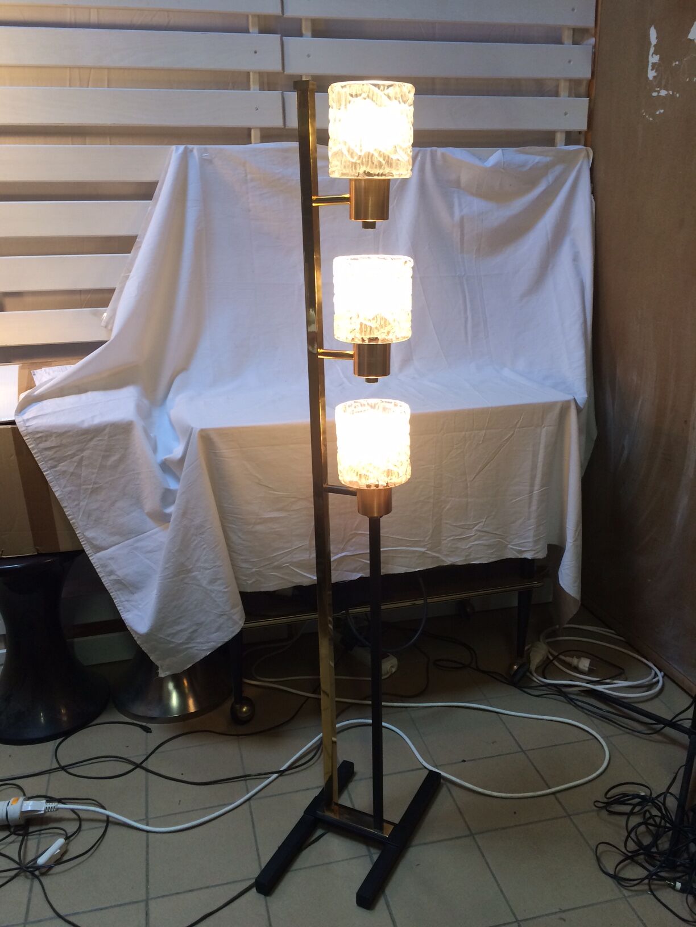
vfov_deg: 61.7
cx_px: 348
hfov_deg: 48.2
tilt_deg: -17.3
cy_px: 464
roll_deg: +2.1
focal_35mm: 29
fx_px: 777
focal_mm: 4.15
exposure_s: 1/33
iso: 50
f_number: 2.2
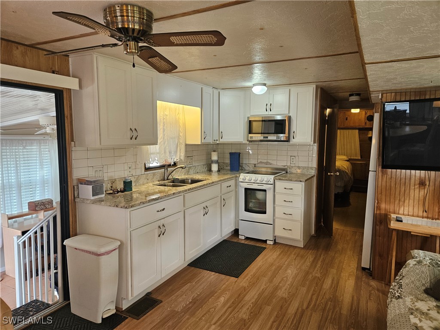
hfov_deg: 73.9
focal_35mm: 23
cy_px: 165
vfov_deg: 58.9
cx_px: 220
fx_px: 292
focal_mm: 5.4
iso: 200
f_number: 1.8
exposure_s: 1/120
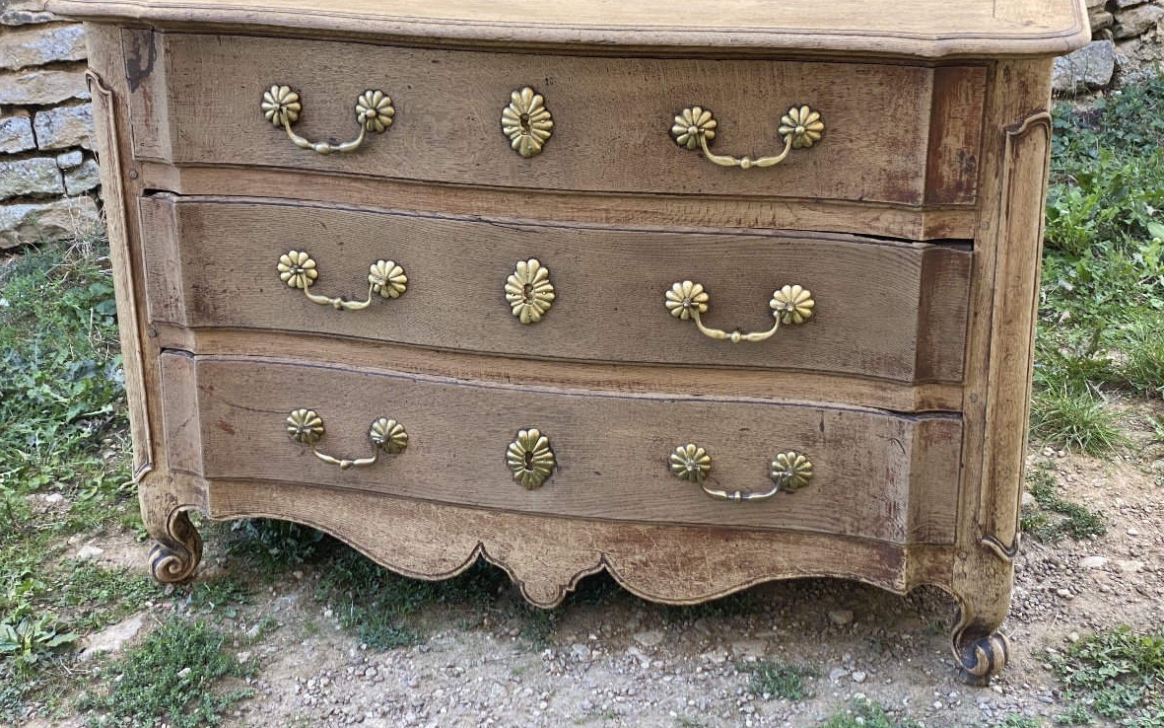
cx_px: 581
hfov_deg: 36.3
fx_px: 1776
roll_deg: -2.2
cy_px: 291
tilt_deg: -20.1
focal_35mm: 56
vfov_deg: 23.1
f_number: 2
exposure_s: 1/121
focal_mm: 6
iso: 50
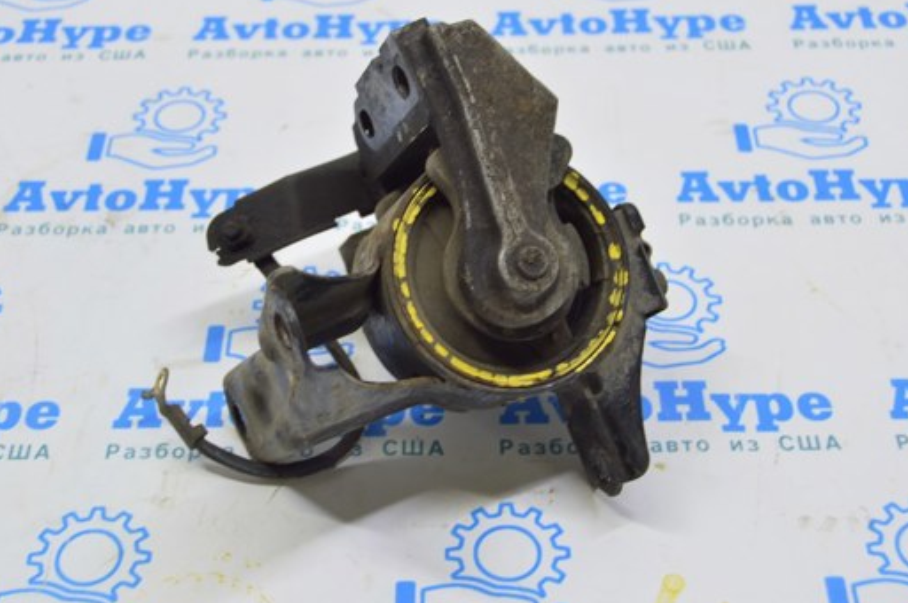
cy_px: 242
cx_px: 445
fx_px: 1511
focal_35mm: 60
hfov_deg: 33.4
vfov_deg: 22.5
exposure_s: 1/20
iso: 400
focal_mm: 32
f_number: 5.6
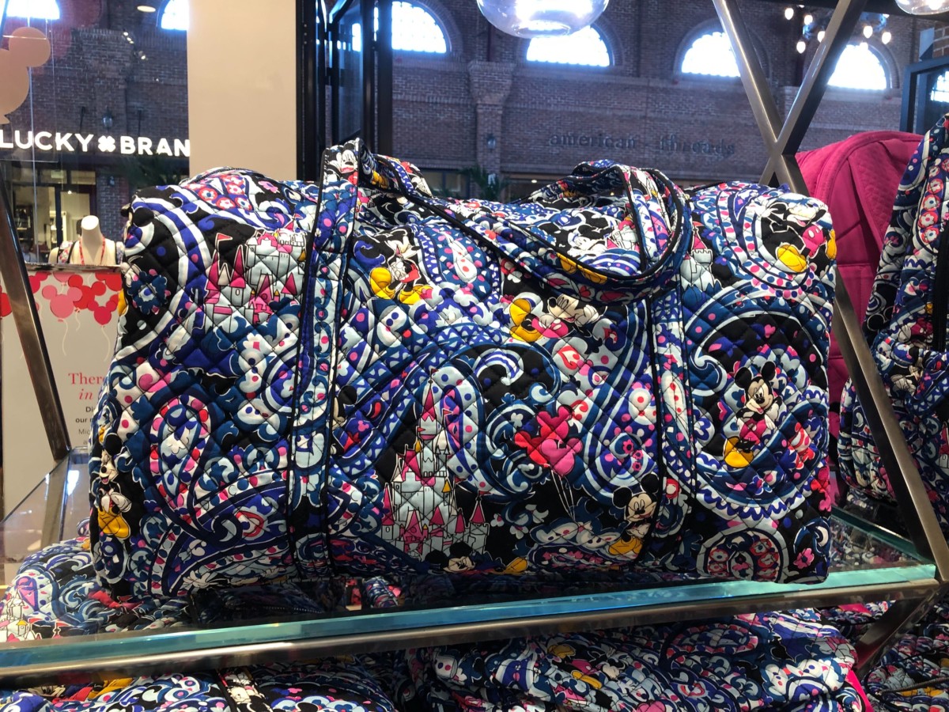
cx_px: 474
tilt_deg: -7.5
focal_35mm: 28
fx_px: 768
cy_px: 356
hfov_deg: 63.4
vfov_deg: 49.7
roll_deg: -1.0
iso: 40
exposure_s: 1/24
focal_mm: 3.99
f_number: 1.8
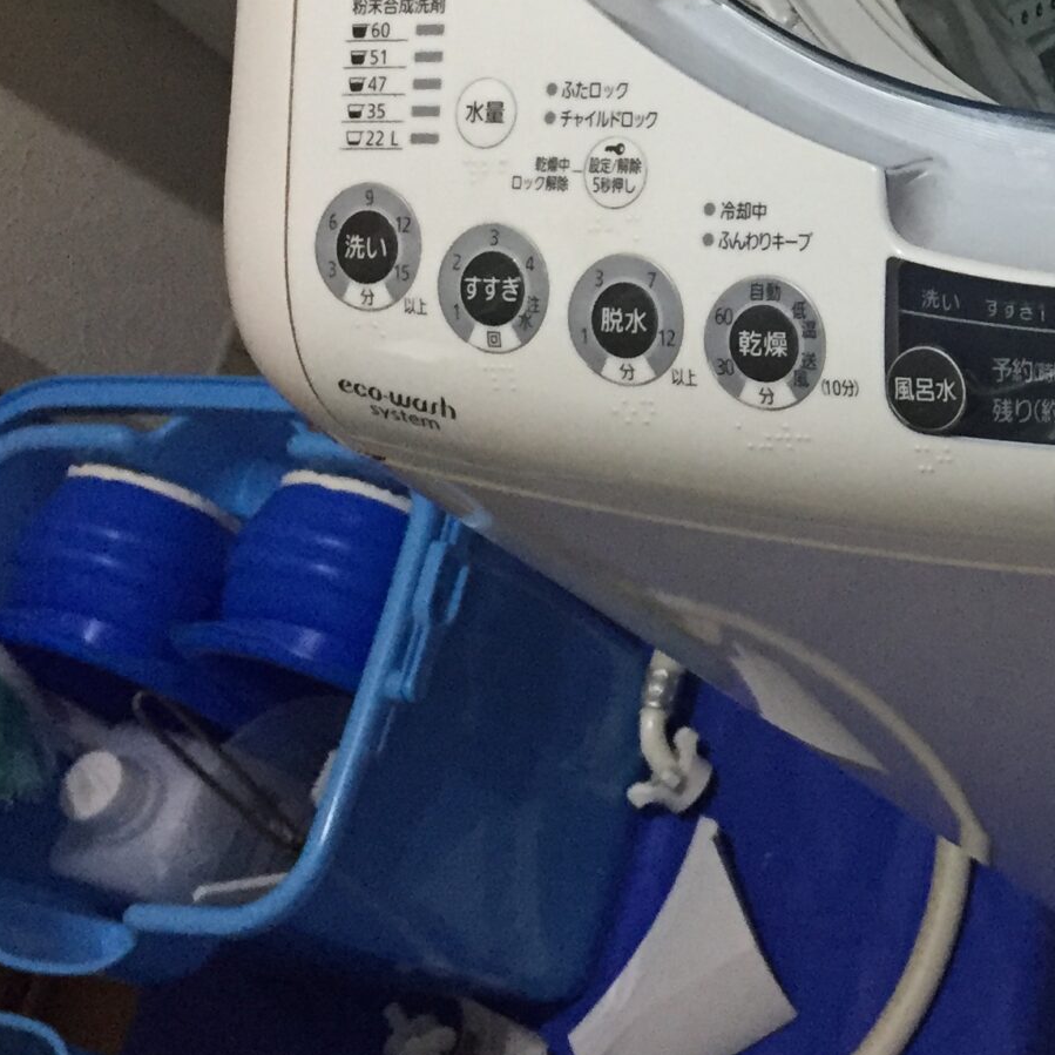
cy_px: 75
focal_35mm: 73
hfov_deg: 21.8
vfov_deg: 23.0
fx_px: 2517
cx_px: 1290
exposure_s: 1/33
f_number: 2.2
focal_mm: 4.15
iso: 200
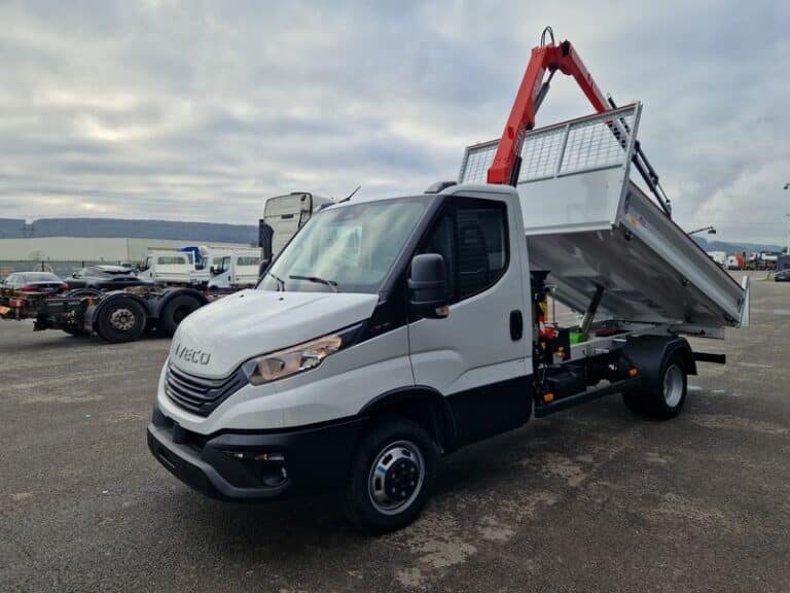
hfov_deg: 73.9
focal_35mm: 23
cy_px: 296
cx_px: 395
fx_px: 525
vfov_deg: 58.9
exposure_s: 1/370
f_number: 1.8
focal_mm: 5.4
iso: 50
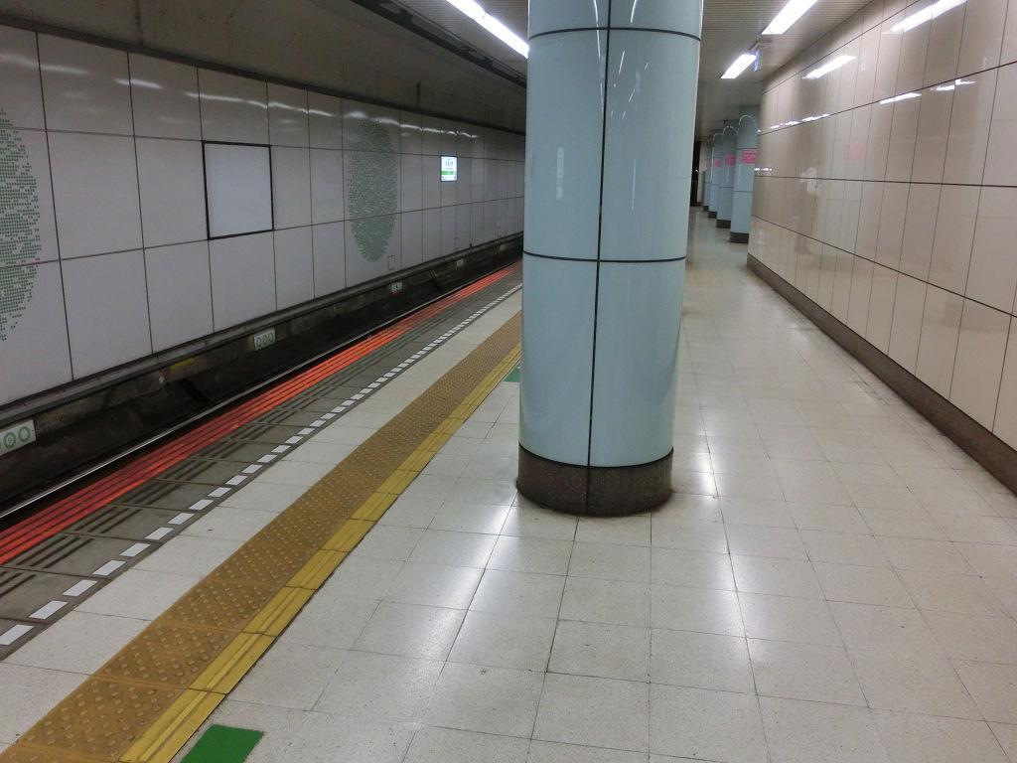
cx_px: 508
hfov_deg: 63.4
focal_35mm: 28
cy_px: 382
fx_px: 823
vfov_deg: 49.7
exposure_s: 1/125
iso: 400
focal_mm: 5
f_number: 3
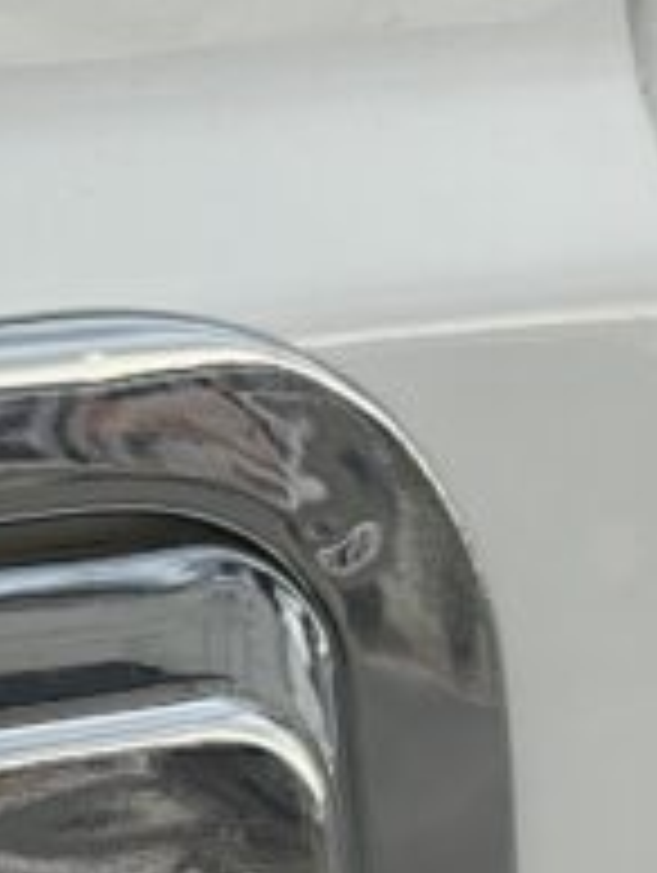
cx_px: -464
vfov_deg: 9.1
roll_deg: +0.4
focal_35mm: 214
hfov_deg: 6.8
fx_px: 5404
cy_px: 1030
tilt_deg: -11.4
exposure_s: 1/99
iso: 40
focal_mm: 6
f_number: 2
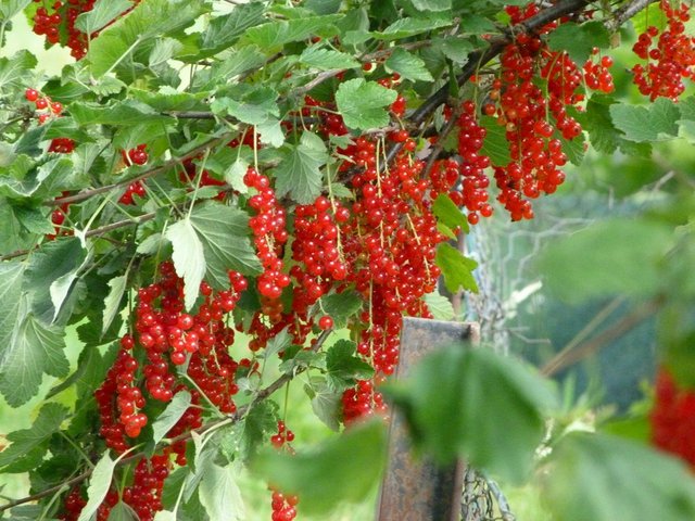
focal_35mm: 599
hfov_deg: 3.3
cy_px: 260
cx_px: 348
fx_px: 12026
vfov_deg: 2.5
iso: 800
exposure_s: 1/200
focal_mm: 107.9
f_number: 5.2
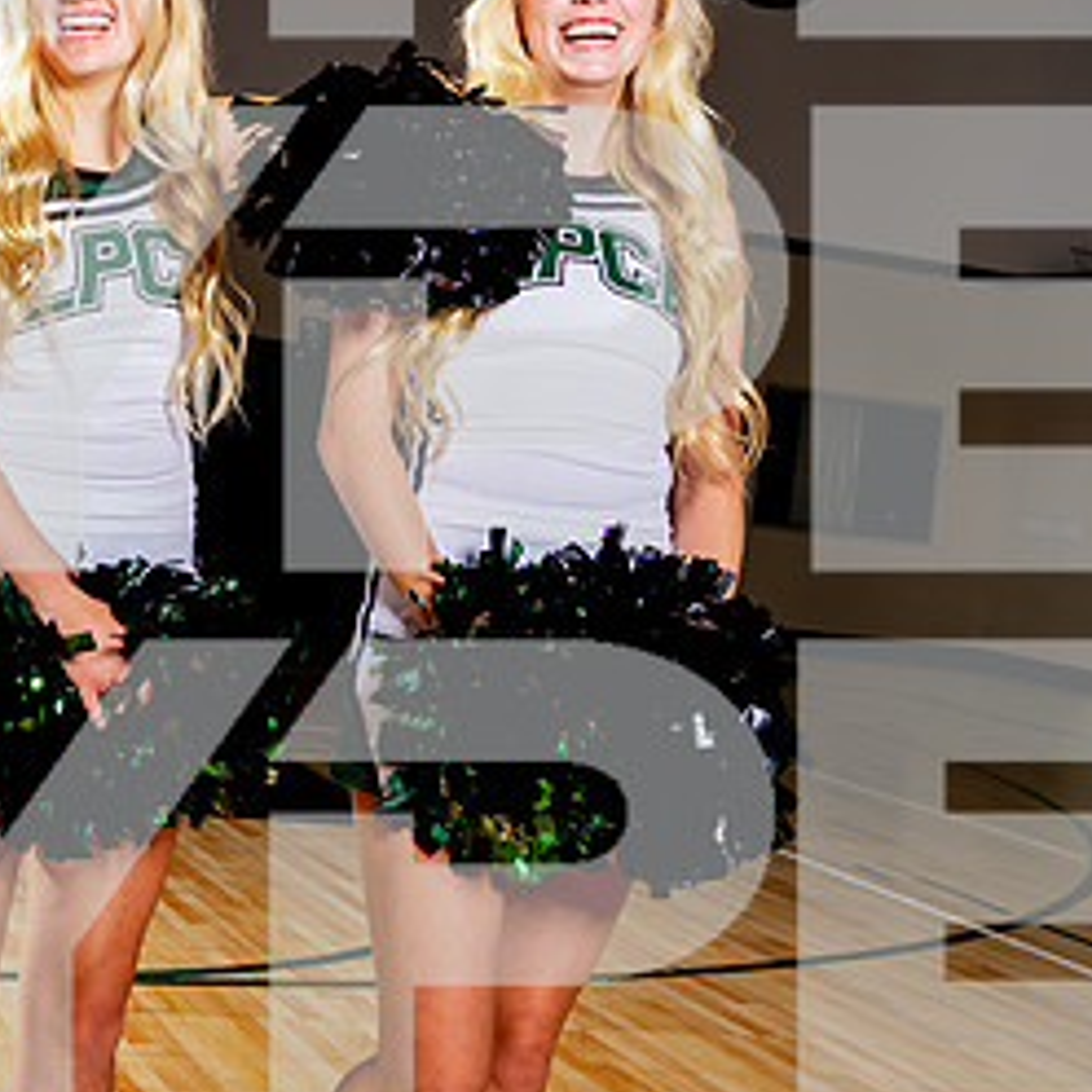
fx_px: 2070
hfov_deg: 28.6
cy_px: 305
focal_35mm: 58
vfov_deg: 29.2
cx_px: 153
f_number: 9
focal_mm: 28
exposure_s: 1/250
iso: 200
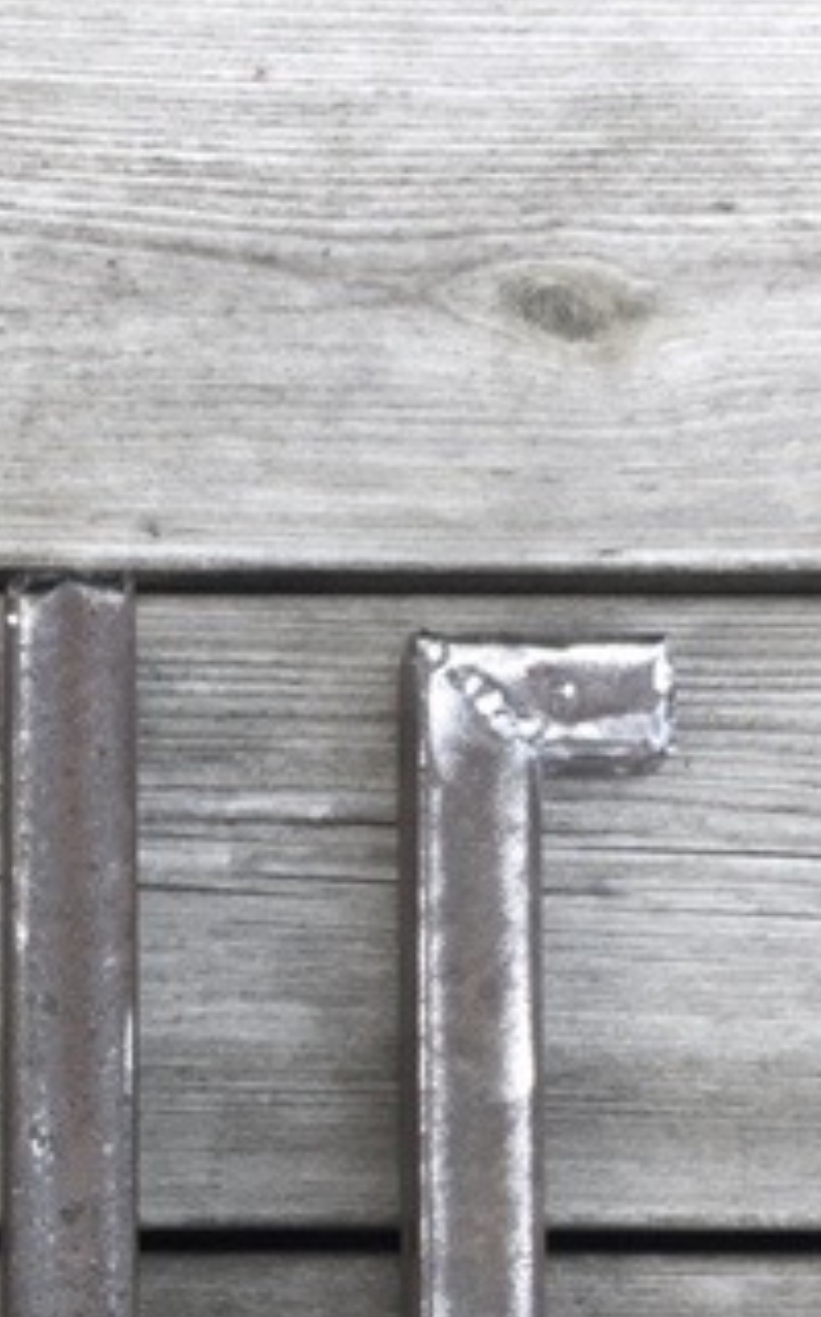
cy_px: 1090
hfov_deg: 19.2
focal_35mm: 66
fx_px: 2366
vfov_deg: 30.2
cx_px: 45
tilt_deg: -87.4
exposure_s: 1/100
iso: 40
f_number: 2.4
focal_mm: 3.3
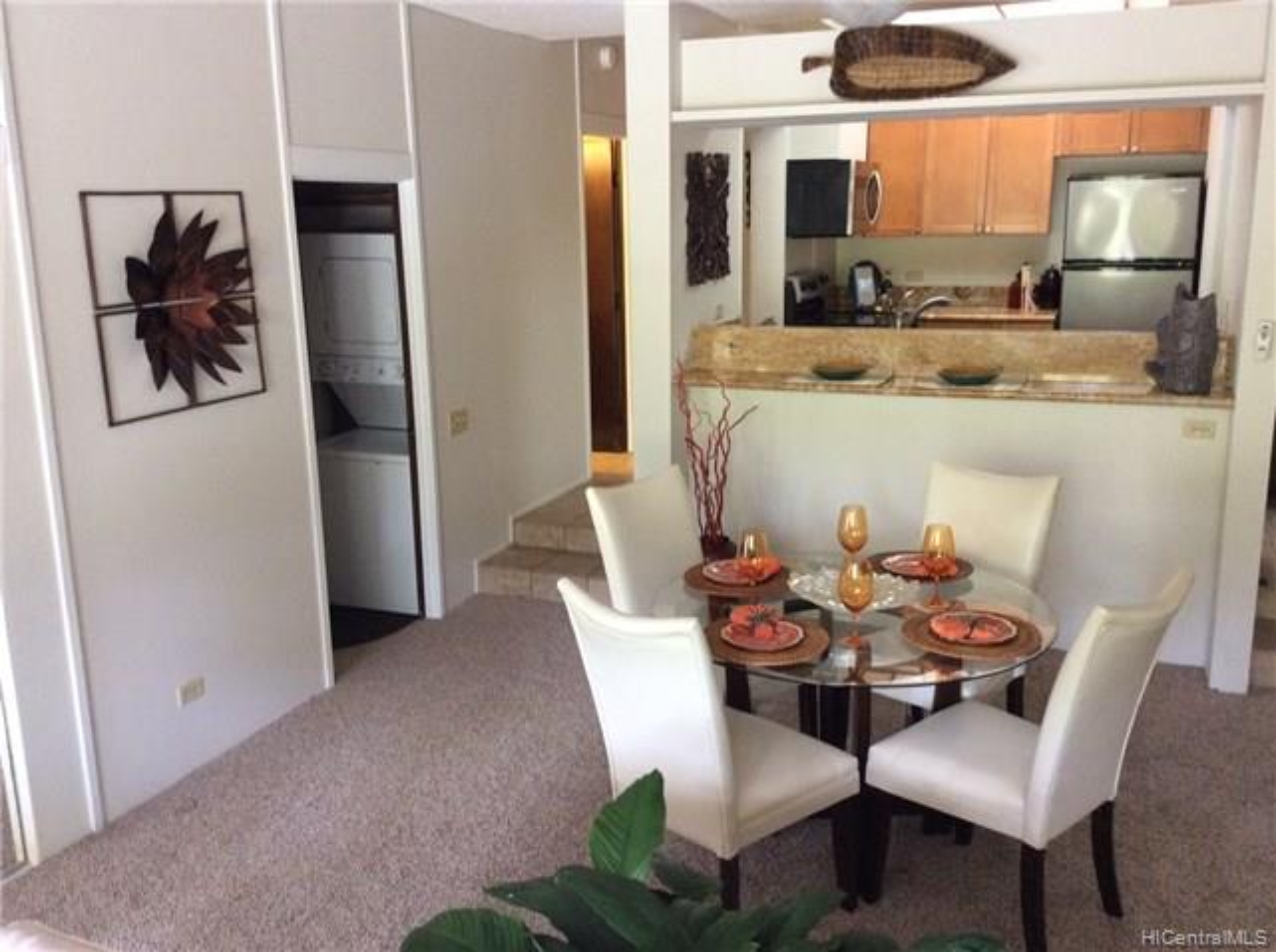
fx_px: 1177
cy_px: 476
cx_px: 638
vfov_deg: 44.0
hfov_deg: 56.9
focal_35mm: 32
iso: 160
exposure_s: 1/24
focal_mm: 3.3
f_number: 2.4
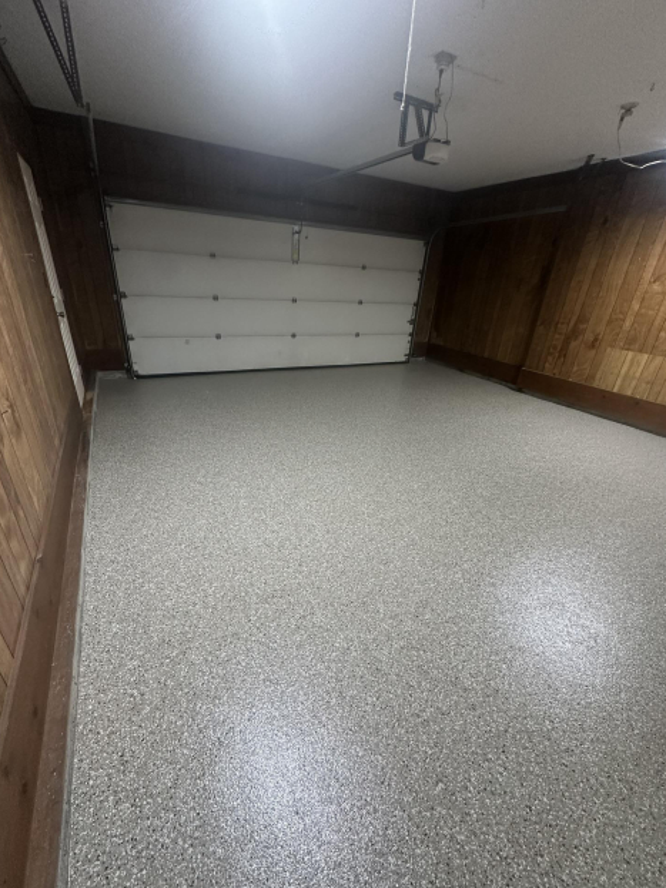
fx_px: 385
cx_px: 329
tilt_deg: -27.1
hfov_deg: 81.7
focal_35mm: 15
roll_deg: -3.9
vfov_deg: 98.0
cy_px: 474
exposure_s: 1/60
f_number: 2.2
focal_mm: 2.22
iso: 250
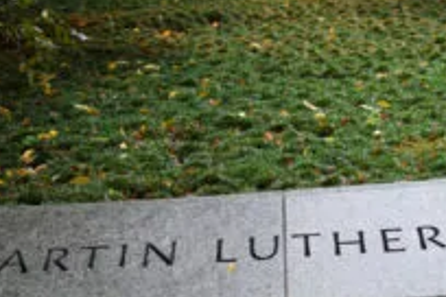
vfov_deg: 9.7
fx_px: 1747
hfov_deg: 14.4
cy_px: 218
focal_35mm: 141
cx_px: 411
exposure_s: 1/60
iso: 560
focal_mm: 32
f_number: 4
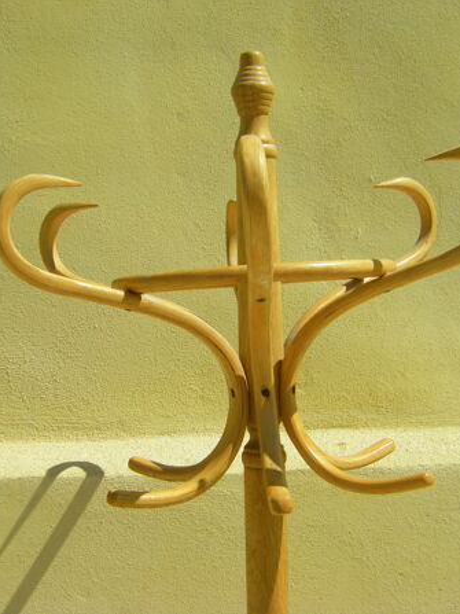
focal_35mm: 51
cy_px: 306
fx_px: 904
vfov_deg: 37.5
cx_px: 233
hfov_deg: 28.5
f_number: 7
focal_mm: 6.3
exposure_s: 1/320
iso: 64
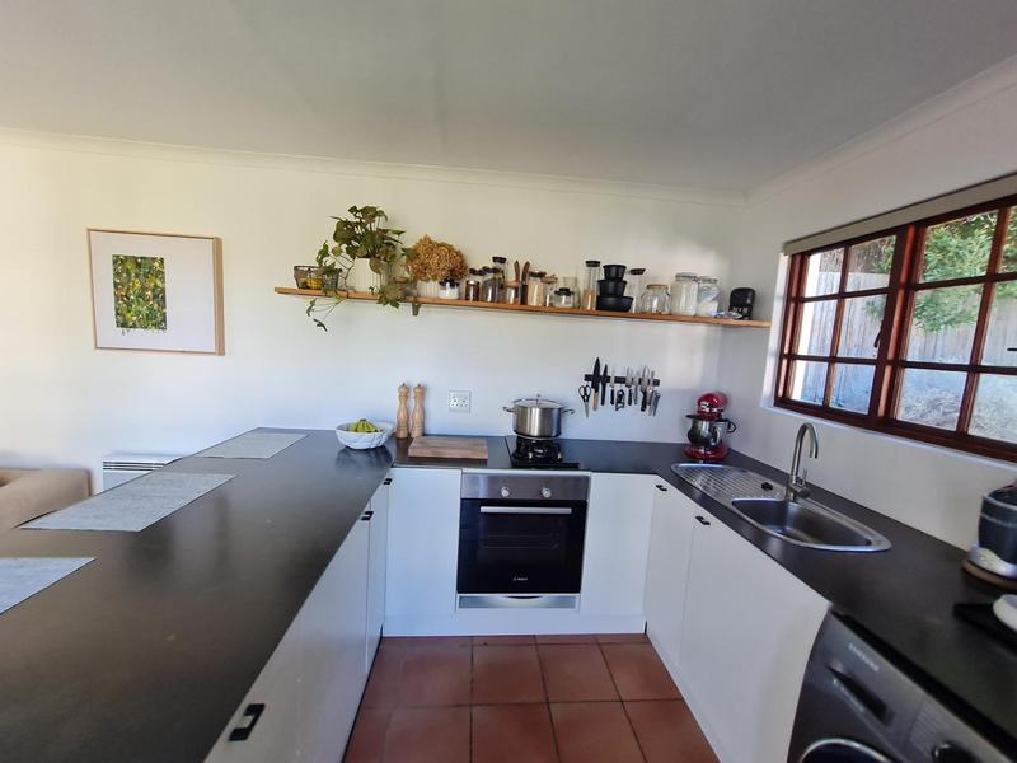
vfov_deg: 89.9
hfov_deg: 106.2
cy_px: 382
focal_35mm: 13
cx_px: 508
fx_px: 382
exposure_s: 1/50
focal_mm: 1.74
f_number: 2.2
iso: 100
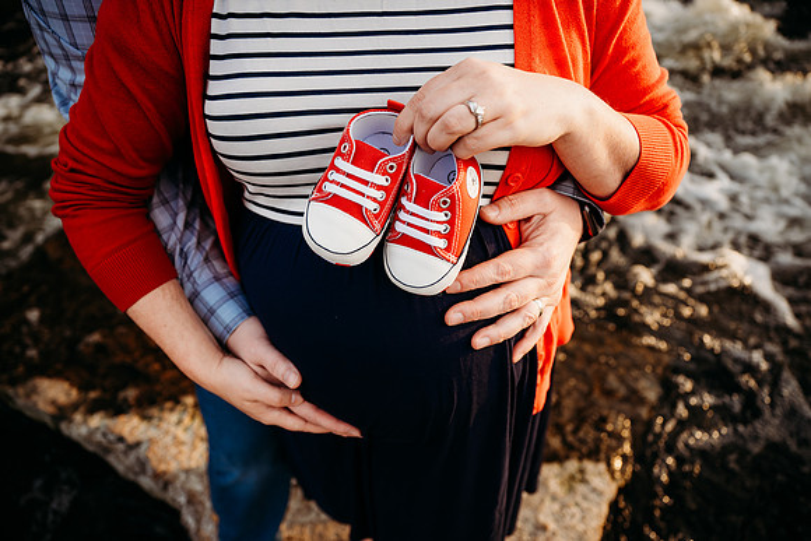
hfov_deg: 73.7
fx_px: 541
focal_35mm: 24
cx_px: 406
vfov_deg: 53.2
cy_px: 270
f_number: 3.2
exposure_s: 1/200
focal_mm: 24
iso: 125
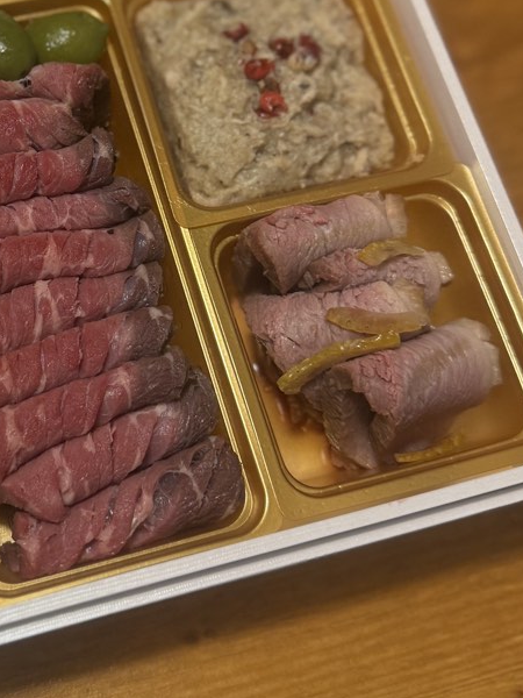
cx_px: 30
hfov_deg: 25.1
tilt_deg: -67.5
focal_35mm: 56
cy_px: 186
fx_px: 1128
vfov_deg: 33.7
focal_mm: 6.76
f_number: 1.78
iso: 200
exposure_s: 1/90
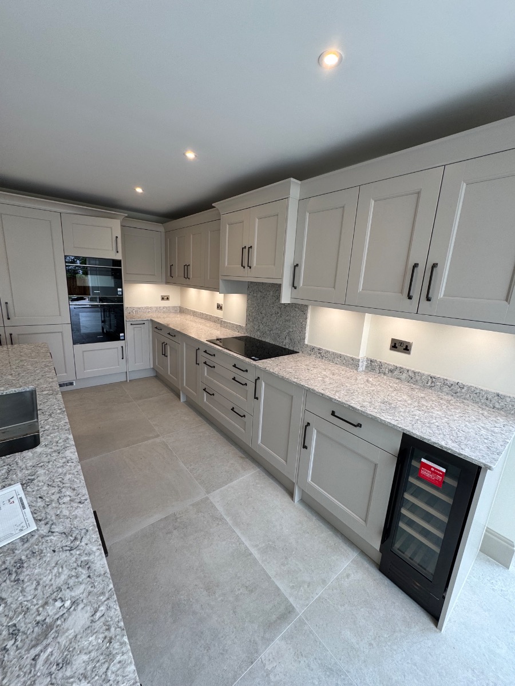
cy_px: 343
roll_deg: -3.0
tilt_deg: -12.1
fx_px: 278
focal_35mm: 14
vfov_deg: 102.1
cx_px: 258
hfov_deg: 85.7
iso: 64
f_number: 2.2
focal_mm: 2.22
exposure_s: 1/99
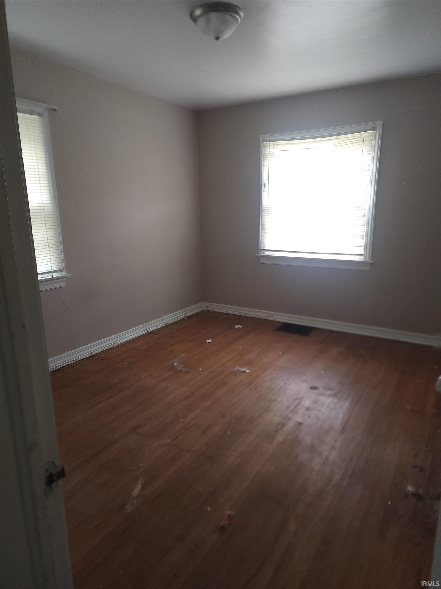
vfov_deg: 73.9
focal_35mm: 23
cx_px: 220
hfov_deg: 58.9
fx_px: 391
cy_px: 294
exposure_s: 1/60
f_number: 1.8
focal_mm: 6.4
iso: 80
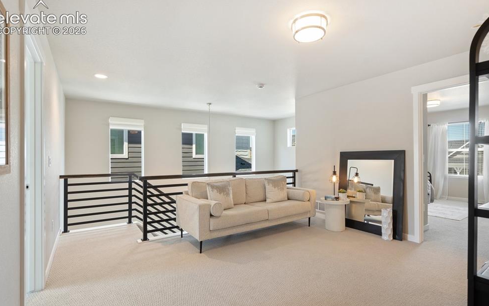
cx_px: 245
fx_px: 227
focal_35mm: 17
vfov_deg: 68.0
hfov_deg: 94.4
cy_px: 160
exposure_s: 1
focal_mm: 16
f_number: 6.7
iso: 100
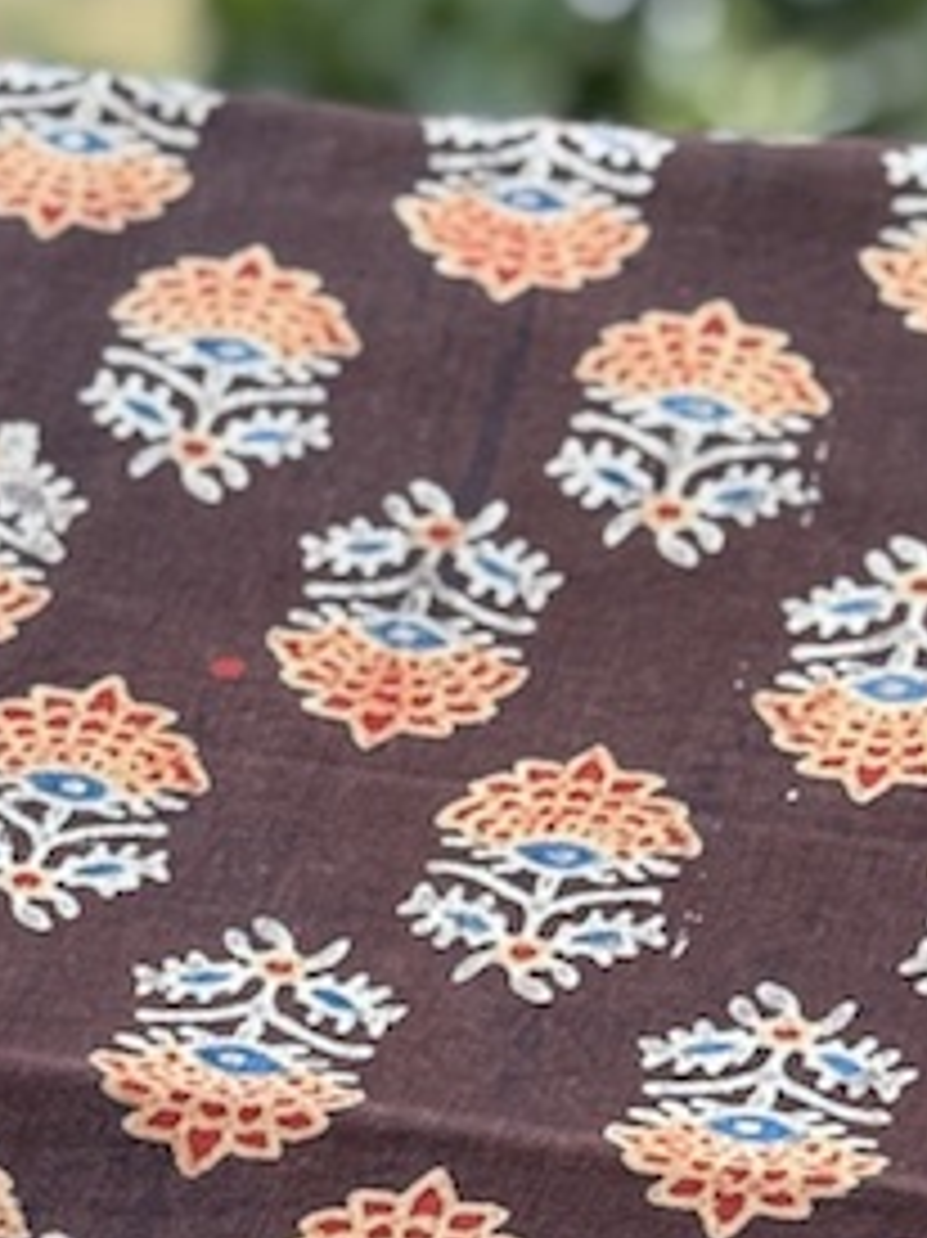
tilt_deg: -48.3
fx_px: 6218
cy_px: 1576
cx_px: 110
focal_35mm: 174
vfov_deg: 11.1
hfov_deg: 8.5
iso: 64
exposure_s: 1/428
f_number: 1.78
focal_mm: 6.76
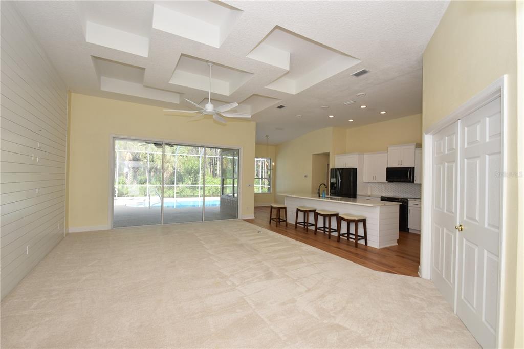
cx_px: 262
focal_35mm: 15
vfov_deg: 77.3
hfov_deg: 100.4
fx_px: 218
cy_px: 174
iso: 180
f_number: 5.6
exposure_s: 1/125
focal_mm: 10
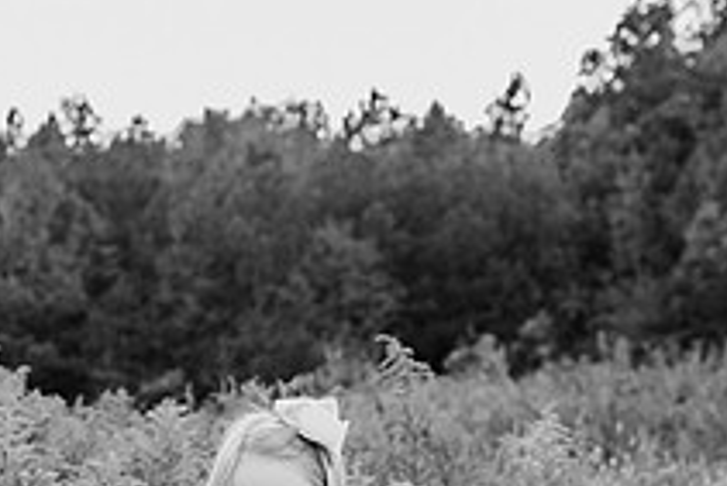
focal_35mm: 66
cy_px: 557
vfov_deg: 19.6
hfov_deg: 30.4
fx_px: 1334
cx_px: 289
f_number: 2.5
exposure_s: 1/400
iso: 250
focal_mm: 24
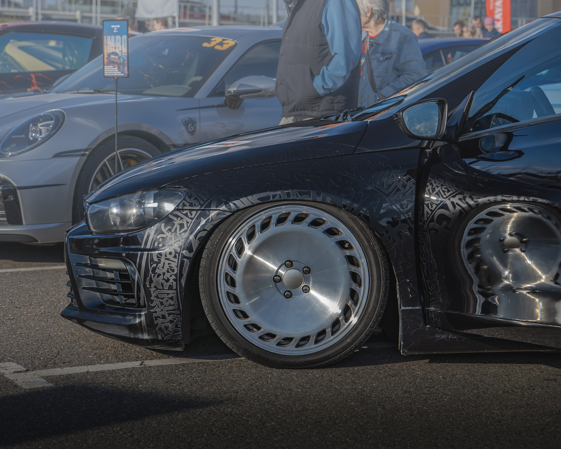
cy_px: 192
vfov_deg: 15.4
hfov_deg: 19.1
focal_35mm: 100
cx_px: 228
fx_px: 1662
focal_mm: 50
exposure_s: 1/1000
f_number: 3.5
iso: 100
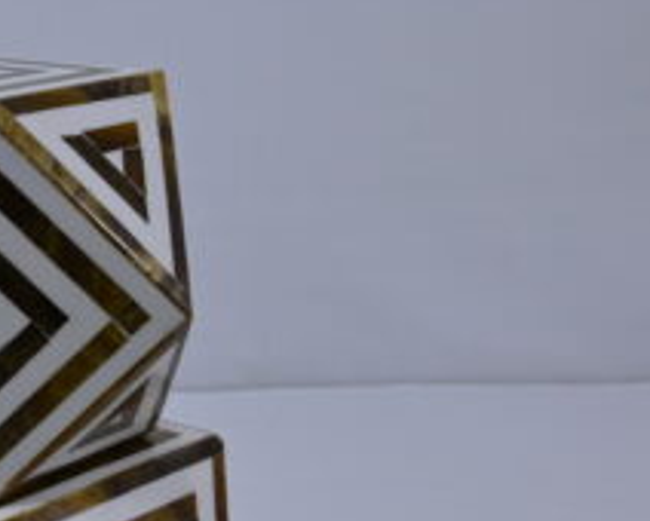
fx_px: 1508
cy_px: 501
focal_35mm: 78
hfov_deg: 23.2
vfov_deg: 19.1
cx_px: -25
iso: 500
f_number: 9
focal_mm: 29.5
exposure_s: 1/125
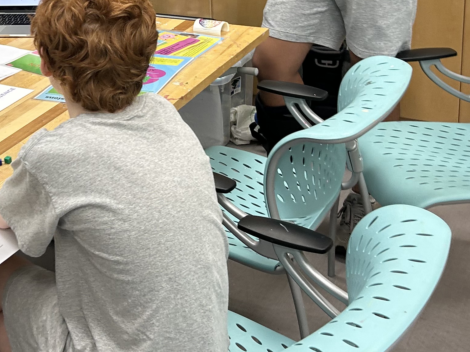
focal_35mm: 68
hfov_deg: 27.9
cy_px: 47
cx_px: 81
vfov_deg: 21.2
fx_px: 923
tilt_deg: -21.7
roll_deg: +0.6
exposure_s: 1/60
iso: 64
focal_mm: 5.7
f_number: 1.5
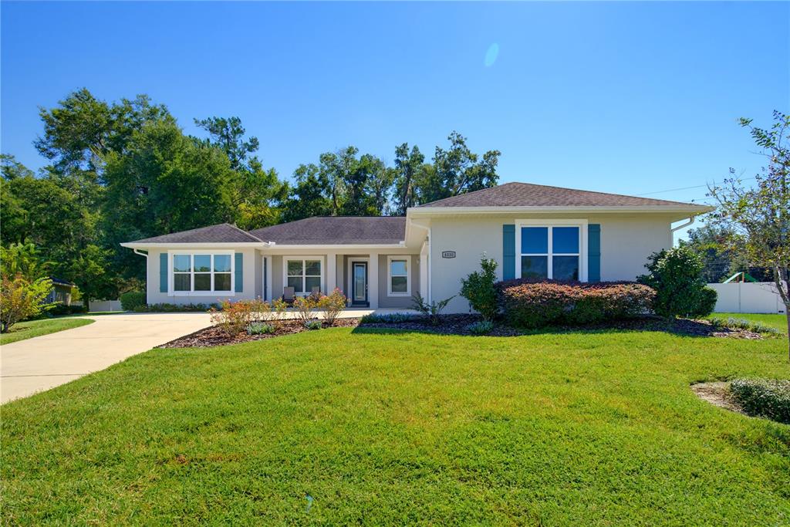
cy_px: 264
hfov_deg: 96.7
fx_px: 351
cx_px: 395
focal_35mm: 16
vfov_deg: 73.8
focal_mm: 16
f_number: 8
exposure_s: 1/200
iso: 400
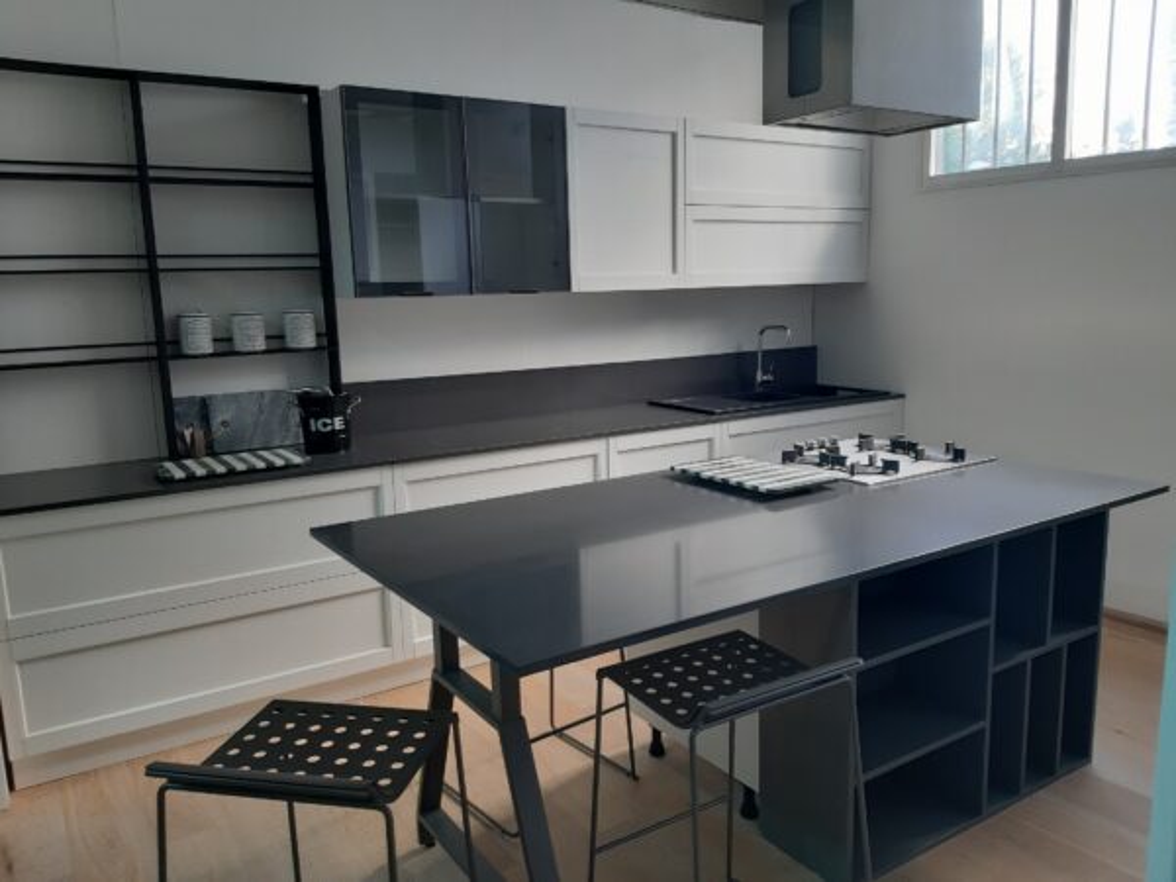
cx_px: 588
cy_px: 441
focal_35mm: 27
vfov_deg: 51.4
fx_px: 917
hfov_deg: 65.3
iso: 160
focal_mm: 3.93
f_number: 1.7
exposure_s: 1/50
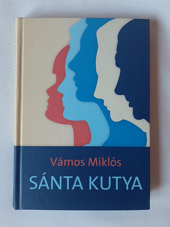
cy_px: 114
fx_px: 177
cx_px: 85
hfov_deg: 51.4
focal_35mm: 27
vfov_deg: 65.3
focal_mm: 3.93
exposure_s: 1/50
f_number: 1.7
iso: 365
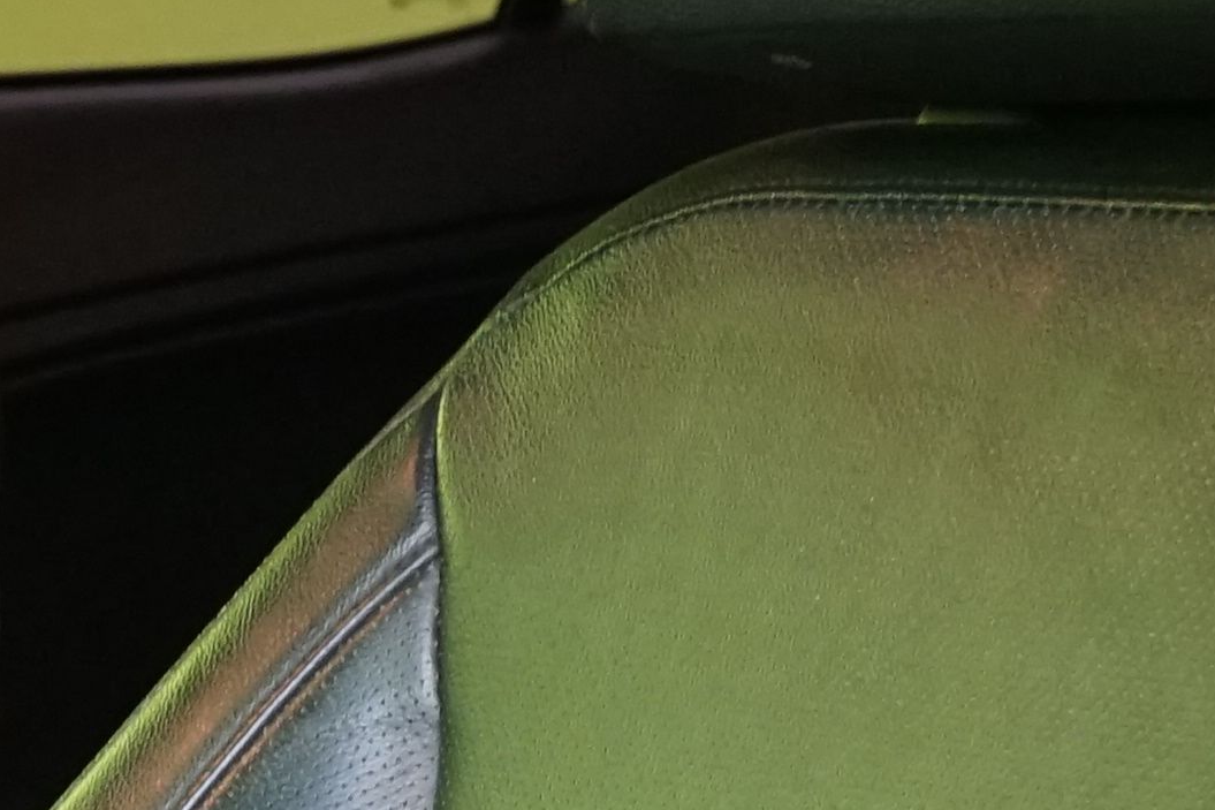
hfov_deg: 11.8
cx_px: -730
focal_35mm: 165
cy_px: 1630
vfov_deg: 7.9
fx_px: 5568
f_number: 5
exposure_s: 1/15
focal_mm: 29
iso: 2500
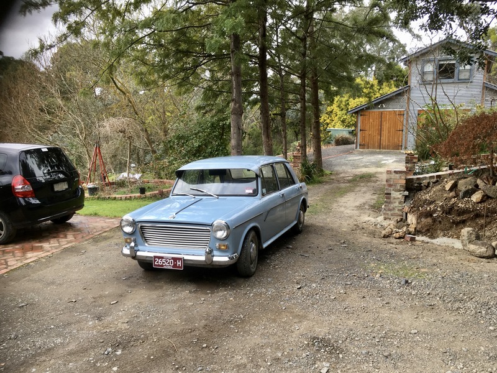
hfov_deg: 61.7
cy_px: 186
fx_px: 416
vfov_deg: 48.2
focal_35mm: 29
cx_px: 248
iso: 25
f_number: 2.2
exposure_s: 1/113
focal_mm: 4.15
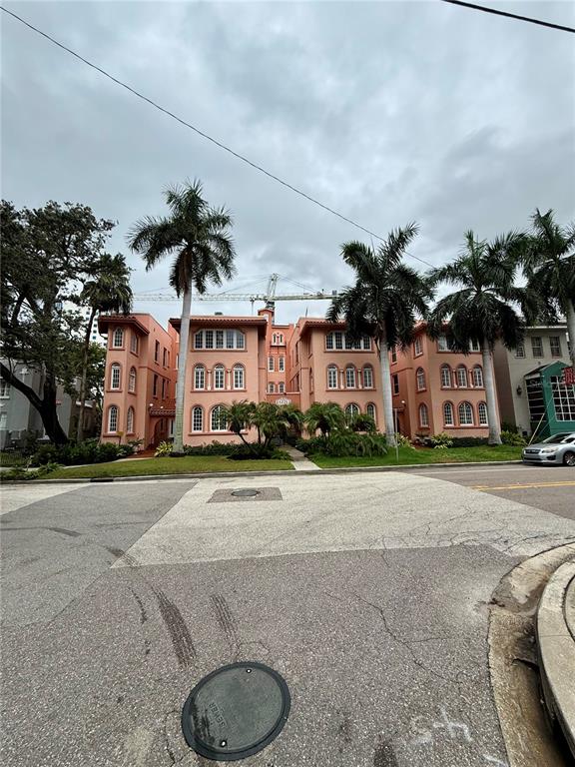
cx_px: 288
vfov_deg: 102.1
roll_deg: +0.2
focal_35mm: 14
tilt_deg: +8.6
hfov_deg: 85.7
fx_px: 310
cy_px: 384
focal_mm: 2.22
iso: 50
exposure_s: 1/1534
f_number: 2.2
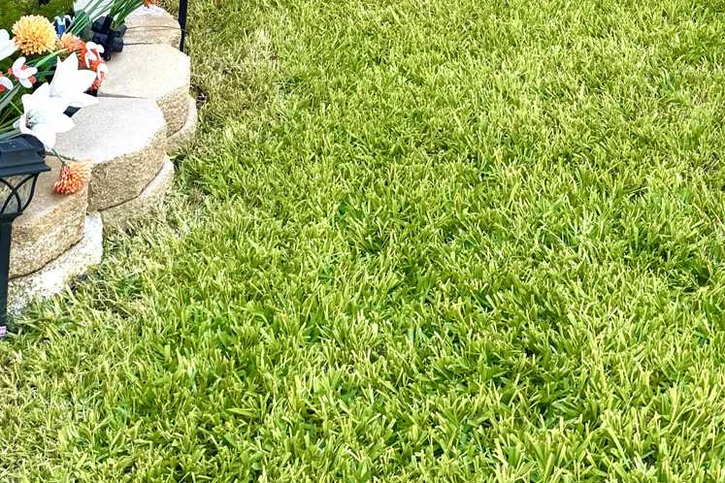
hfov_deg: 26.2
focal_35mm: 77
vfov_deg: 16.5
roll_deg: +0.6
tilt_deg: -14.8
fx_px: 1551
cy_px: -178
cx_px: 458
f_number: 1.78
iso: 80
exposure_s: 1/685
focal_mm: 6.76
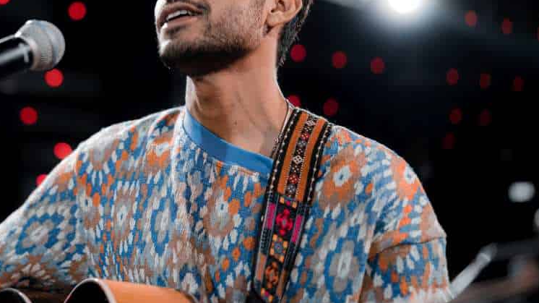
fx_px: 843
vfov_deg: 20.0
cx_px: 128
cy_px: 33
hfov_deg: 34.6
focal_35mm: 59
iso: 400
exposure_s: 1/50
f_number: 1.4
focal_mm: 35
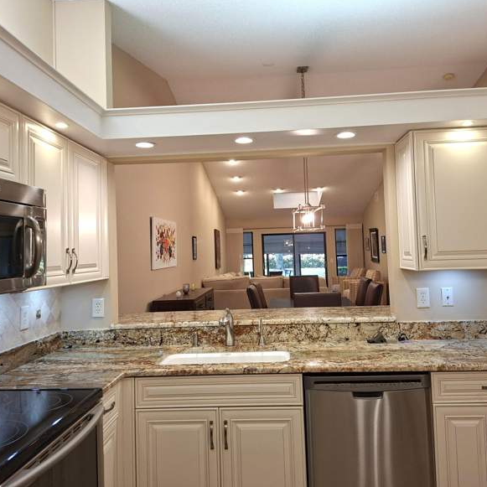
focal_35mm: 28
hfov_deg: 57.3
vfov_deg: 57.3
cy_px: 236
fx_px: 446
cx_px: 256
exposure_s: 1/60
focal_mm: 5.54
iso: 200
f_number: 1.8
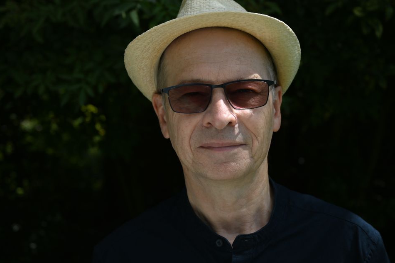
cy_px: 139
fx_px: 581
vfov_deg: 25.5
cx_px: 207
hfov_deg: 37.5
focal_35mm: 53
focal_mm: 28
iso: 100
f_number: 2.8
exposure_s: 1/2000
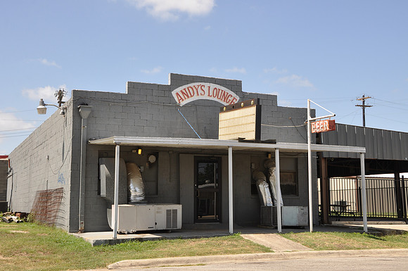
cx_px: 204
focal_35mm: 48
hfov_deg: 41.2
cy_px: 136
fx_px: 543
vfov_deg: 28.0
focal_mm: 32
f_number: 11
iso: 200
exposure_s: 1/125
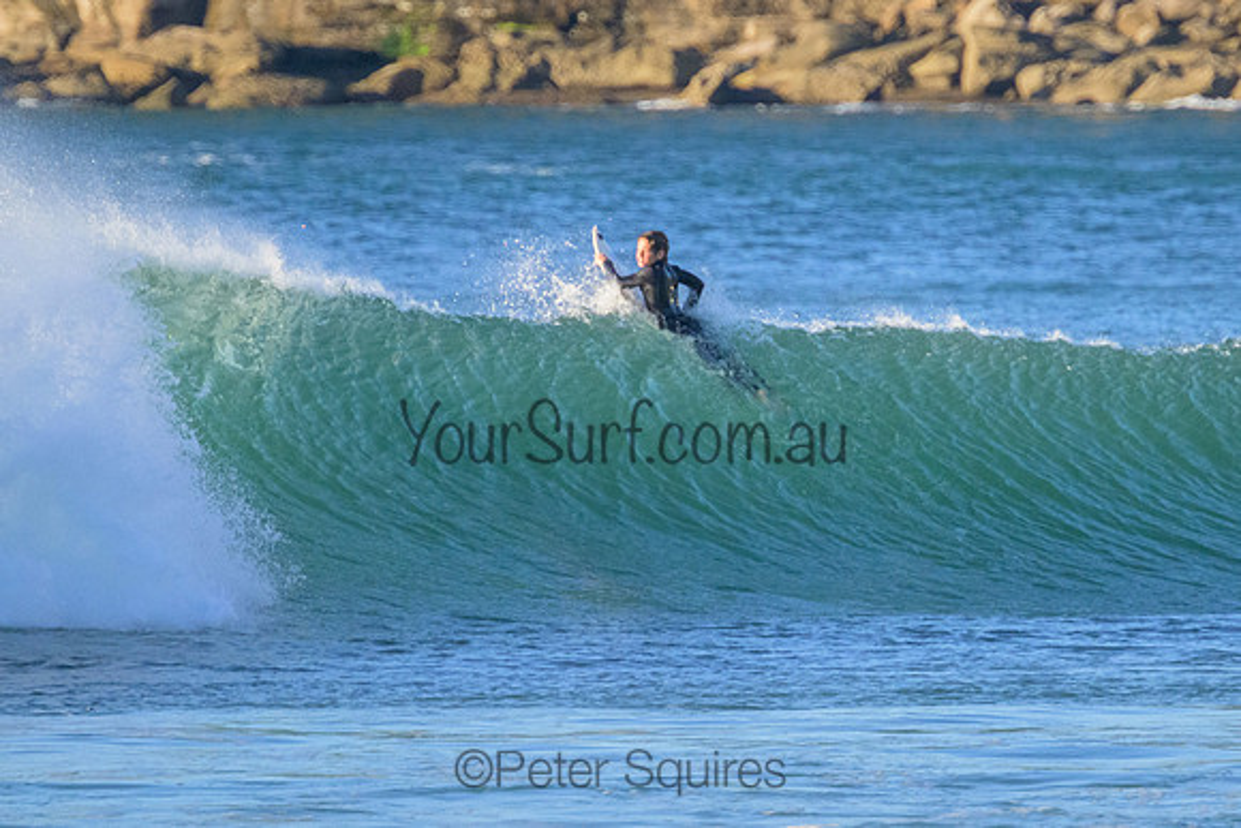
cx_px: 794
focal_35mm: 1024
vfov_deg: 1.3
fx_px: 35293
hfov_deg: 2.0
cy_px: 356
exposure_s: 1/2000
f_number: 11
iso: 6400
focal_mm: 800
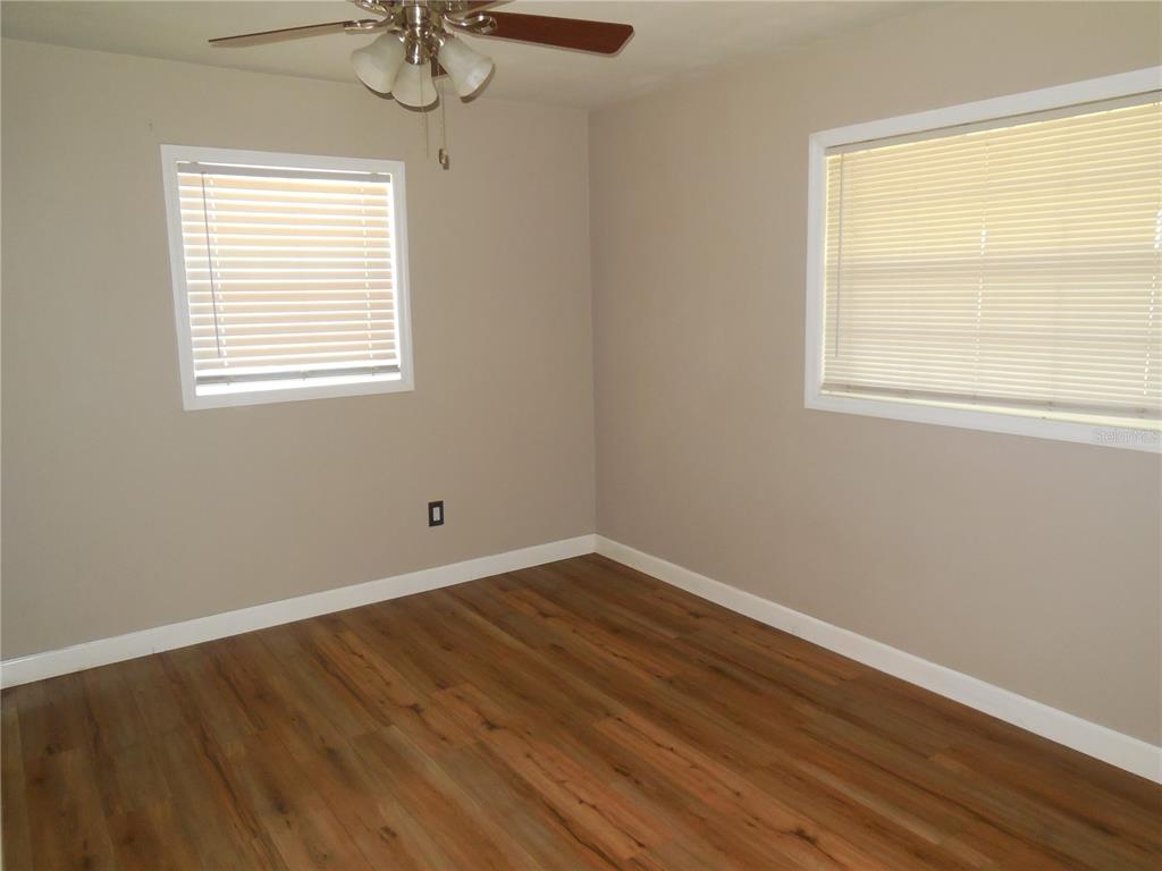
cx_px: 581
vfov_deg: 54.9
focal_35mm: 25
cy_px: 436
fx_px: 839
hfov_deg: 69.4
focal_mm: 4.5
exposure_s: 1/25
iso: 320
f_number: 3.1
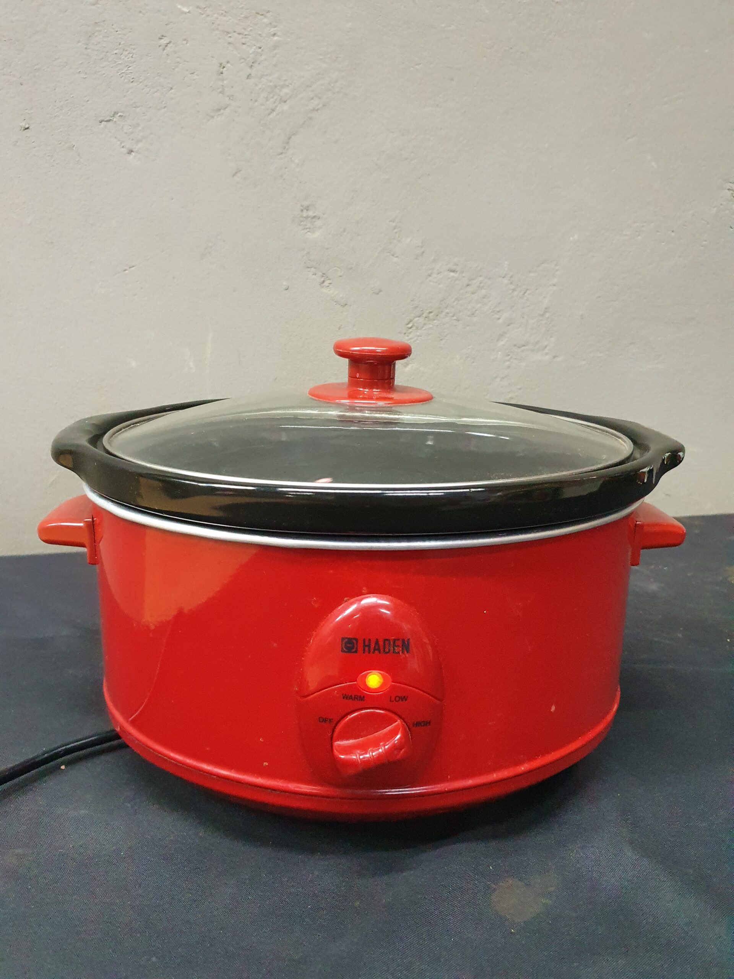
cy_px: 490
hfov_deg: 53.1
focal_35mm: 26
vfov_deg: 67.3
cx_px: 367
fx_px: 735
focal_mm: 4.32
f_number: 1.5
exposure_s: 1/50
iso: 640
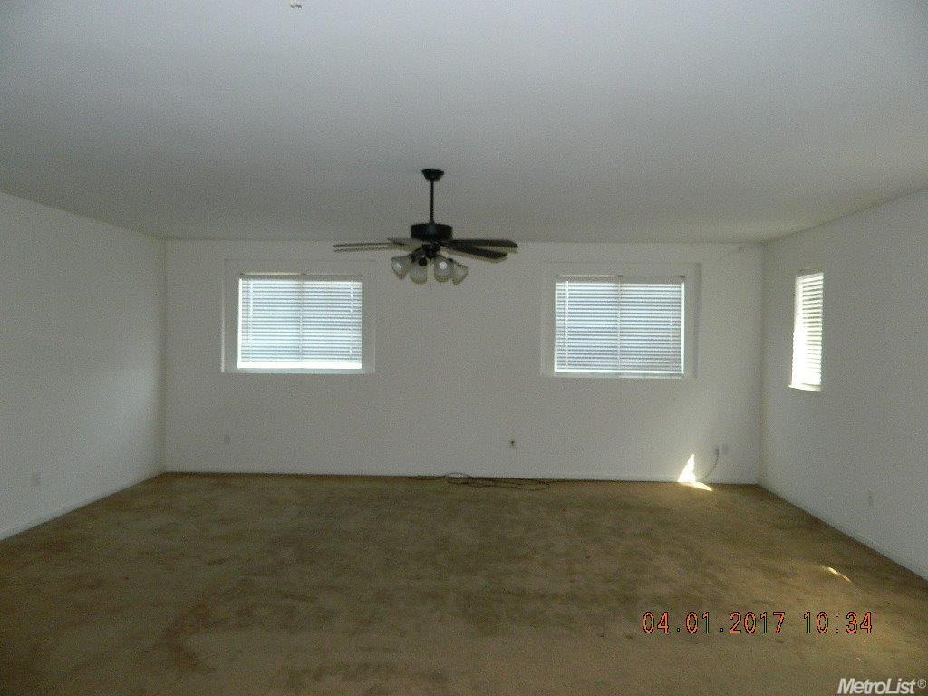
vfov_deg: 54.9
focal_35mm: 25
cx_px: 464
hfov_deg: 69.4
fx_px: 670
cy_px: 348
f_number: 3.1
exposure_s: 1/30
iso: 200
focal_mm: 4.5
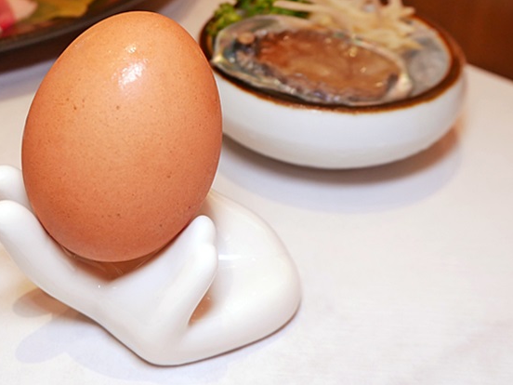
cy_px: 110
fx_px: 860
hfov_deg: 32.6
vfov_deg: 25.0
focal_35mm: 58
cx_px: 133
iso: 320
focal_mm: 16
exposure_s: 1/60
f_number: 4
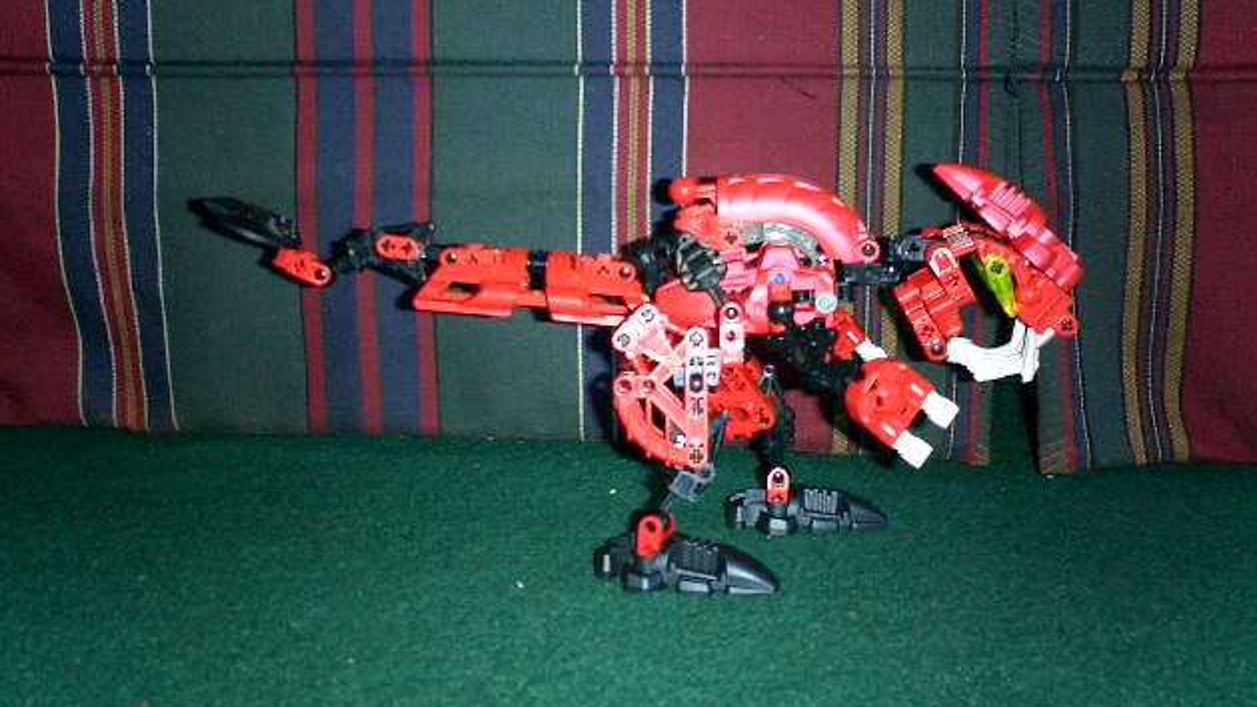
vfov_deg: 29.0
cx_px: 624
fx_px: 1367
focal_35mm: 41
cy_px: 316
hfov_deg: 49.4
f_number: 3.5
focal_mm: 5.6
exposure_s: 1/40
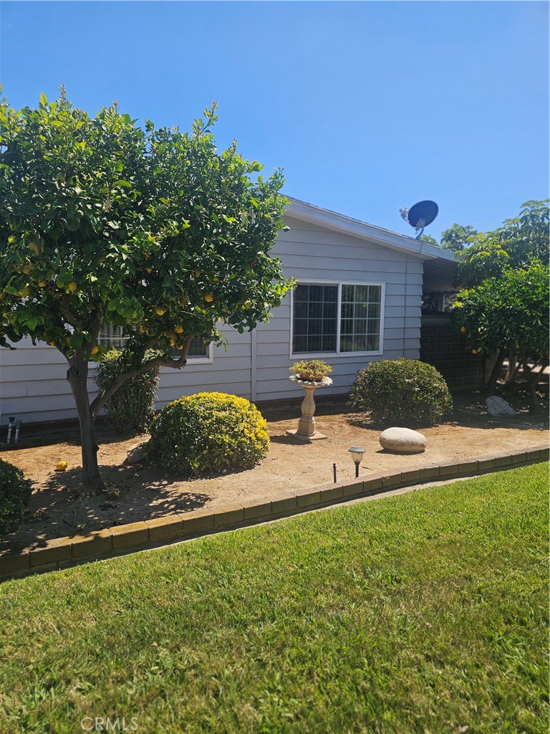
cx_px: 275
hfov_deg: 58.9
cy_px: 367
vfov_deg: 73.9
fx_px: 487
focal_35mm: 23
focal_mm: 6.3
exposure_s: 1/645
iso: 10
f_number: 1.7
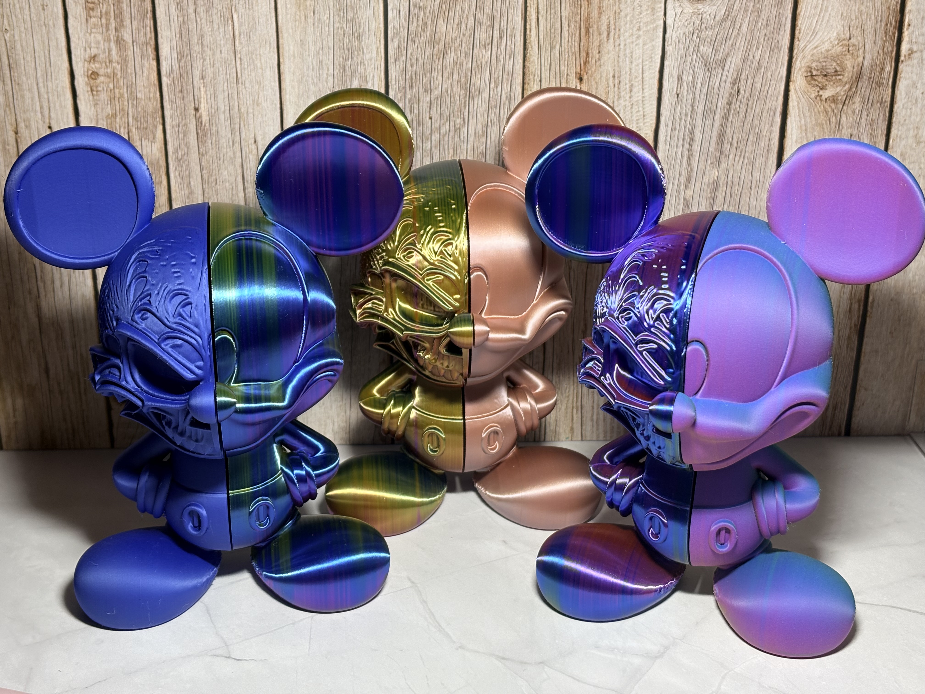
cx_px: 462
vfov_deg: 28.0
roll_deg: +0.4
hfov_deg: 36.8
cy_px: 347
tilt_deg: -22.6
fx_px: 1390
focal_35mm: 52
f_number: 1.6
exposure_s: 1/100
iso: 32
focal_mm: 5.96
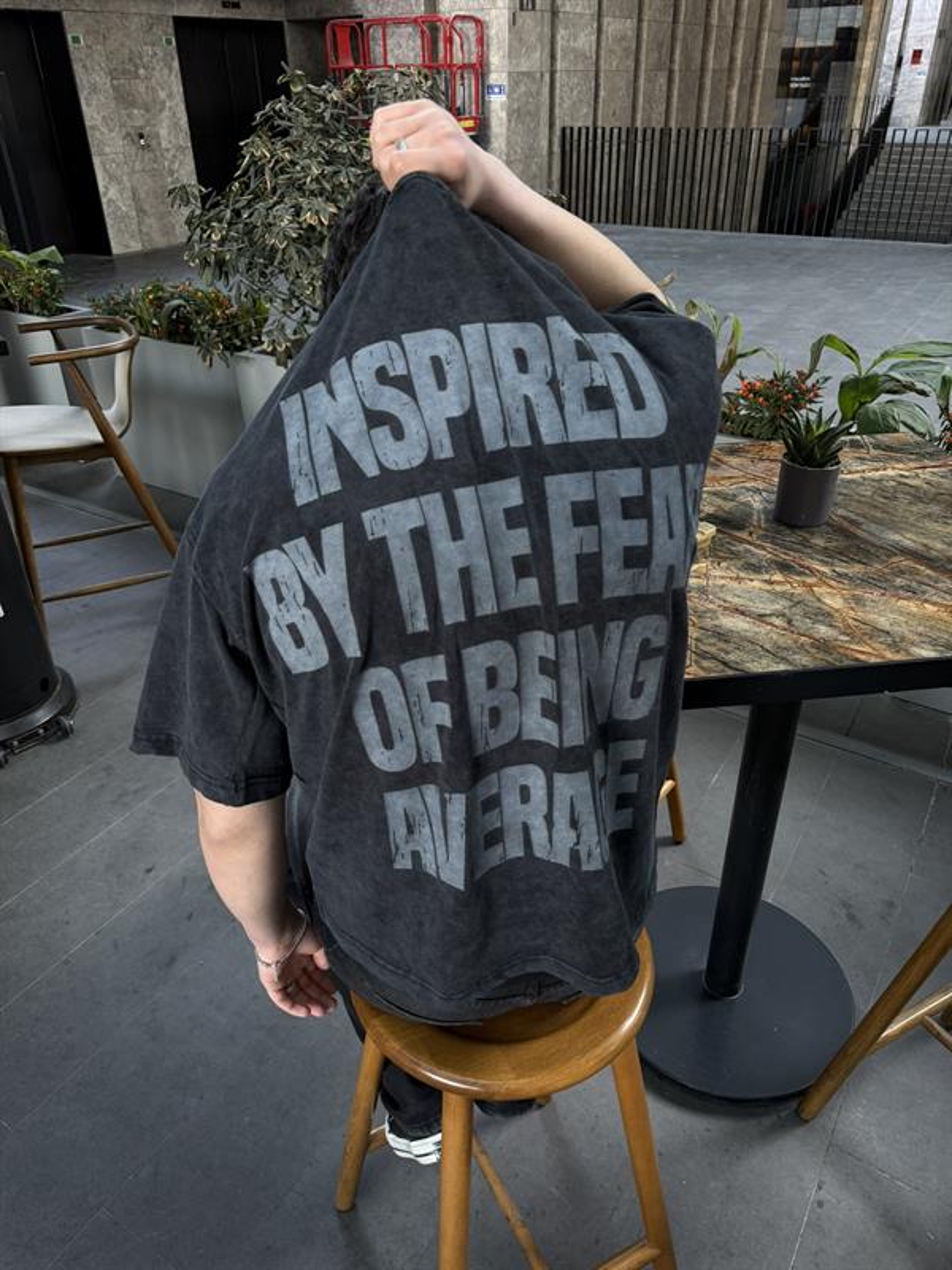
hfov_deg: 56.8
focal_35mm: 24
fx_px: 880
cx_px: 476
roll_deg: +1.4
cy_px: 635
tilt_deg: -31.2
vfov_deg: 71.6
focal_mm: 6.76
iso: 200
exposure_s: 1/89
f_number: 1.78
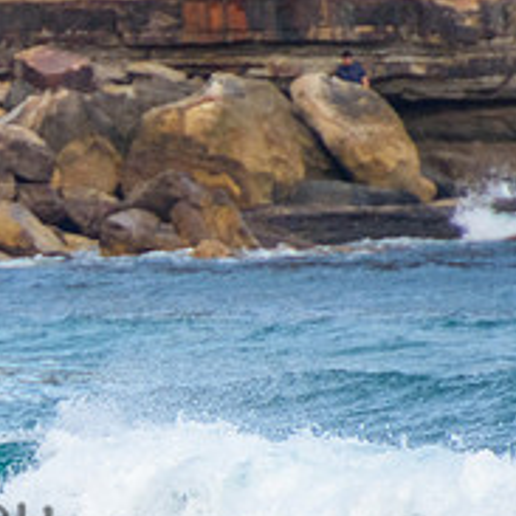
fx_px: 27203
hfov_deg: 1.1
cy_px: 492
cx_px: -245
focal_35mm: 1613
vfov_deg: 1.1
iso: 800
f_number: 5.6
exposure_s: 1/1600
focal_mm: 400
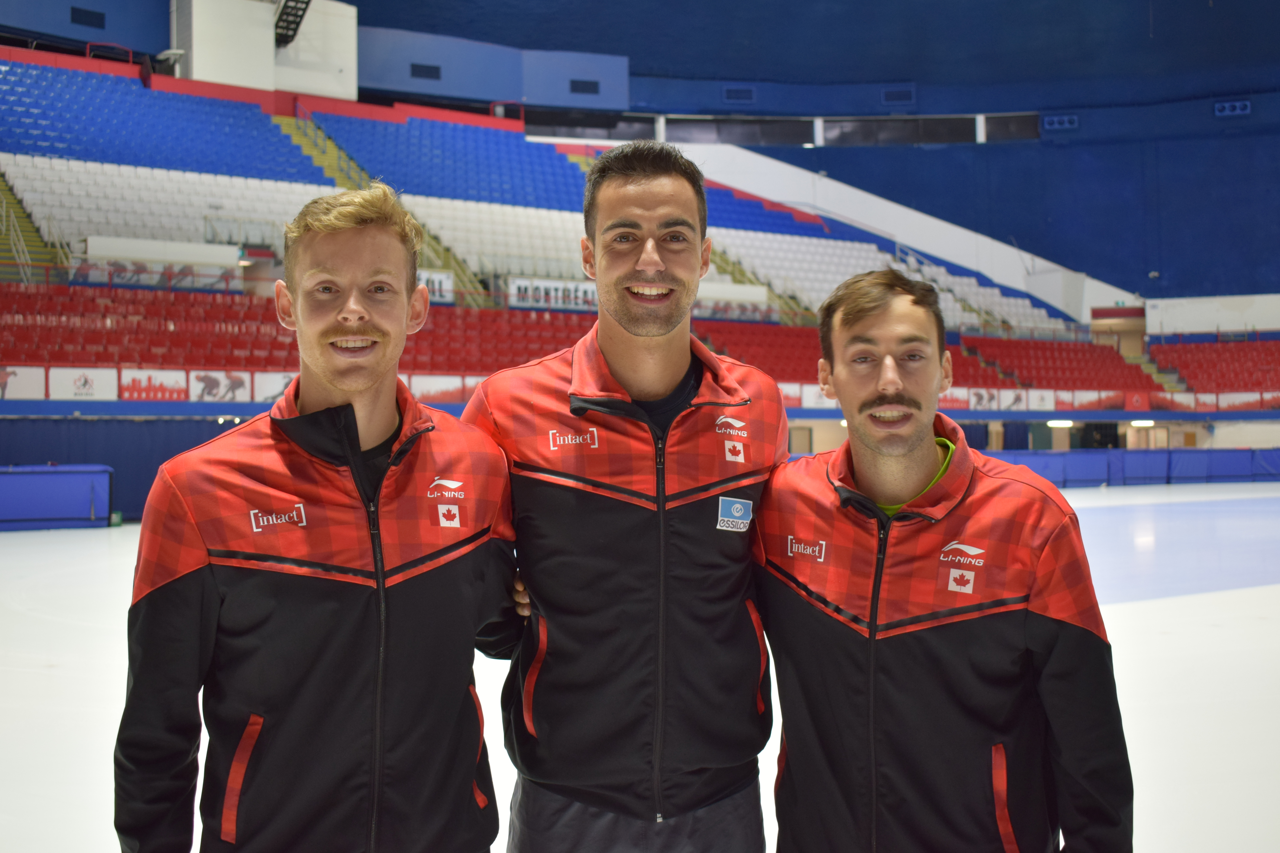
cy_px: 426
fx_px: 1493
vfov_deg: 31.9
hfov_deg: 46.4
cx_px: 640
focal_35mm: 42
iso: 560
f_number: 4.2
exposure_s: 1/60
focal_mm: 28
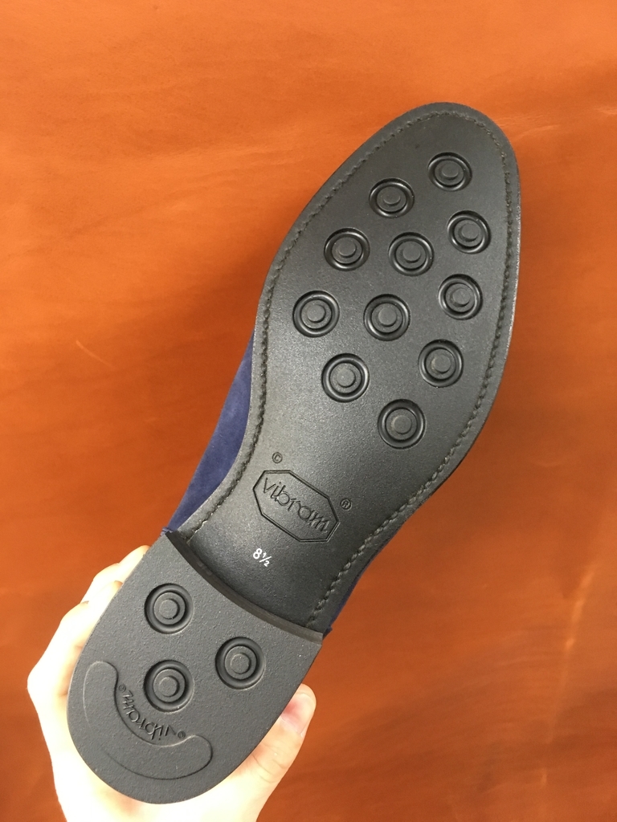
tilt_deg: -33.3
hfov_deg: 48.2
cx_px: 308
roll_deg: +7.4
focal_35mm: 29
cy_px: 411
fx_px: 689
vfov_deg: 61.7
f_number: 2.2
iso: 200
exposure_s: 1/24
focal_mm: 4.15
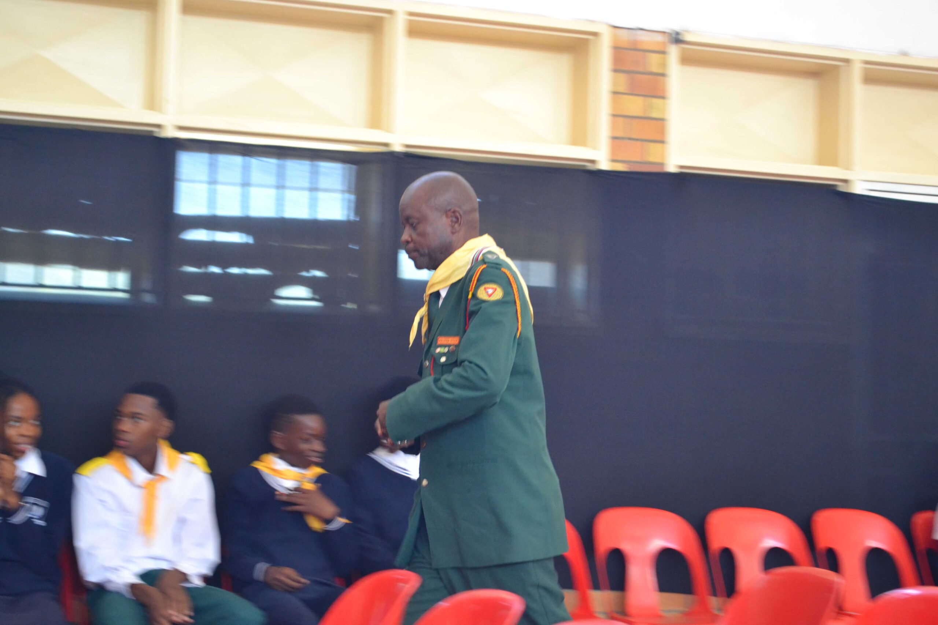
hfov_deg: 29.2
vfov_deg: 19.7
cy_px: 312
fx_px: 1798
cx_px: 469
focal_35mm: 69
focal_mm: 46
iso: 1800
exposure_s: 1/60
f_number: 5.3
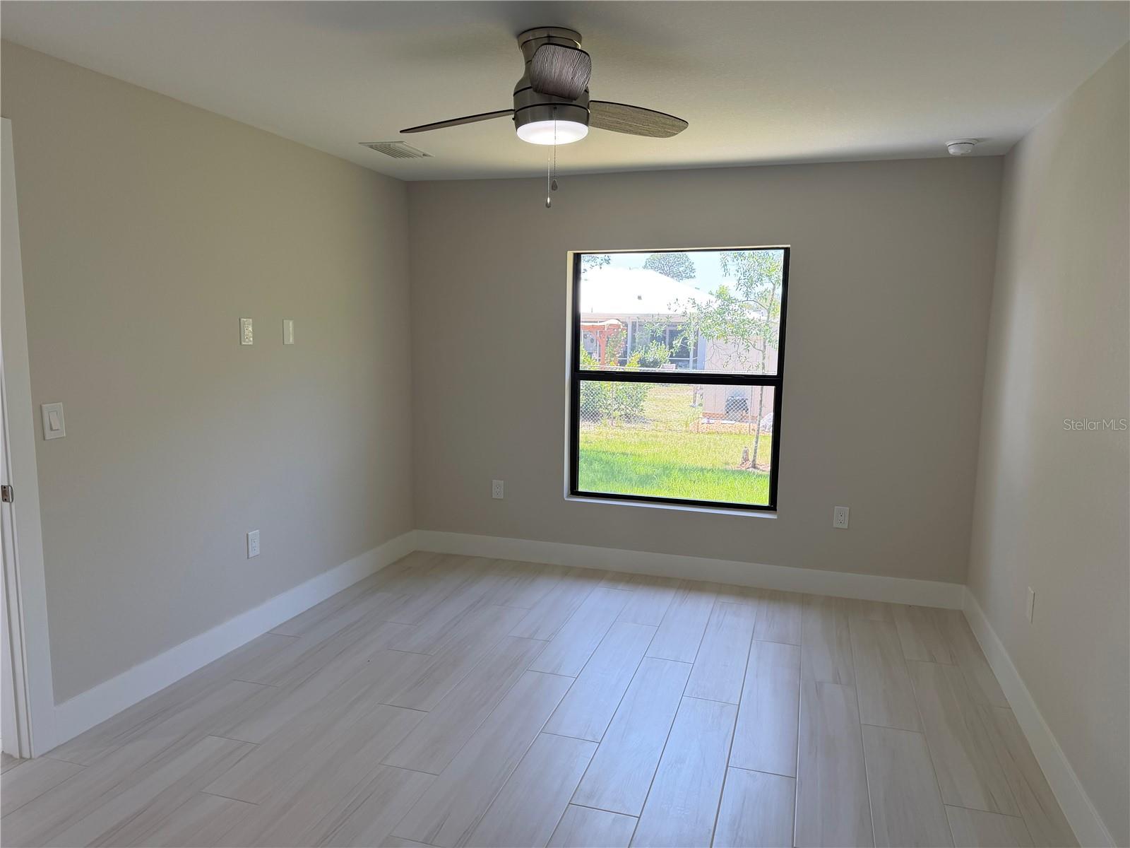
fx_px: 783
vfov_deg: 56.8
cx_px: 565
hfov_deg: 71.6
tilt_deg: -9.0
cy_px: 424
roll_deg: -0.9
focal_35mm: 24
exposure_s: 1/209
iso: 80
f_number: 1.78
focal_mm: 6.76
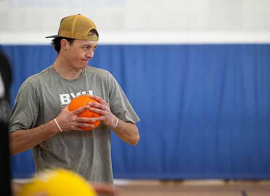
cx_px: 147
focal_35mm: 122
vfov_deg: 11.9
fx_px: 940
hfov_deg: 16.3
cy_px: 98
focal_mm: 115
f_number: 2.8
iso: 4000
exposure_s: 1/1000
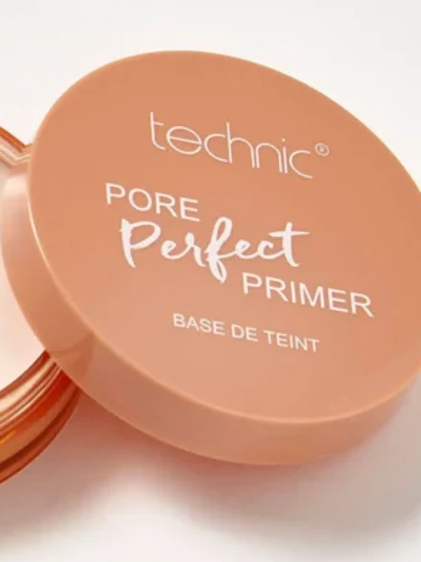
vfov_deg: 37.5
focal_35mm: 51
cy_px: 272
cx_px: 33
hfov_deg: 27.4
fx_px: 827
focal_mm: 4.5
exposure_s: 1/320
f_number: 3.7
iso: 125
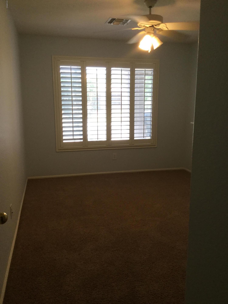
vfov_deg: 58.4
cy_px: 152
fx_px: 272
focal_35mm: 31
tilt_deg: -11.3
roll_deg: +0.4
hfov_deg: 45.4
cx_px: 114
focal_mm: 3.3
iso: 80
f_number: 2.4
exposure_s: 1/30
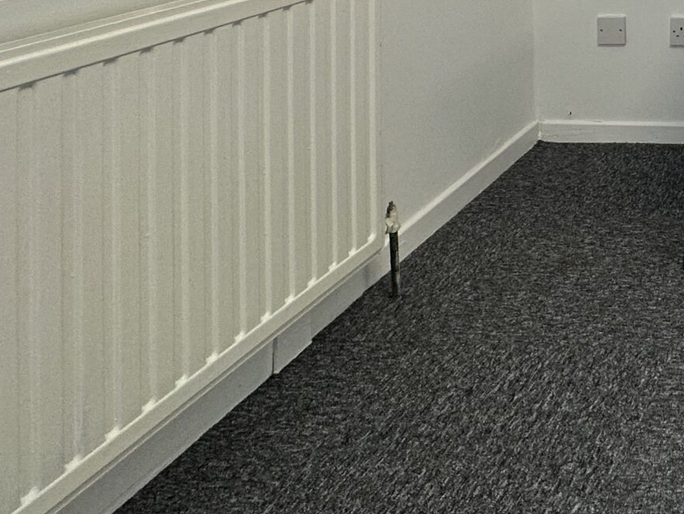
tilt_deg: -0.8
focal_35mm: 41
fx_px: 810
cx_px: 911
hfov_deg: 32.7
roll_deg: +0.1
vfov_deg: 28.0
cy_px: -183
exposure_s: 1/100
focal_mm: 2.22
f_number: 2.2
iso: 64
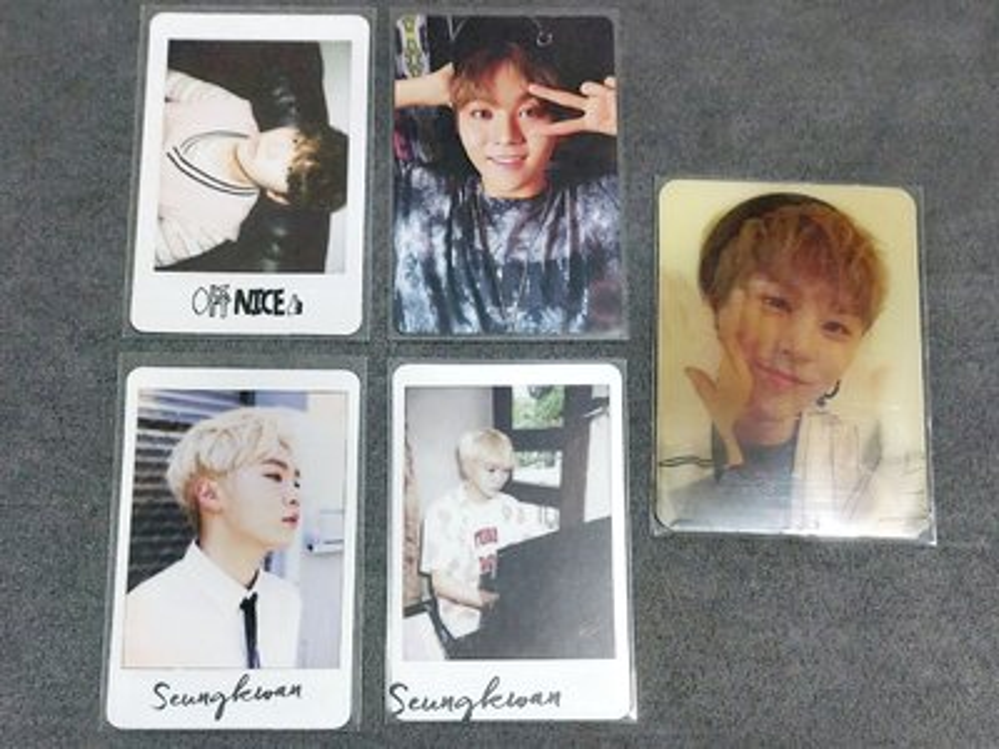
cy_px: 374
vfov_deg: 54.9
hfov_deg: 69.4
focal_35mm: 25
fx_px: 721
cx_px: 500
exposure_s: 1/60.2
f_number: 1.8
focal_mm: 5.23
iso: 400
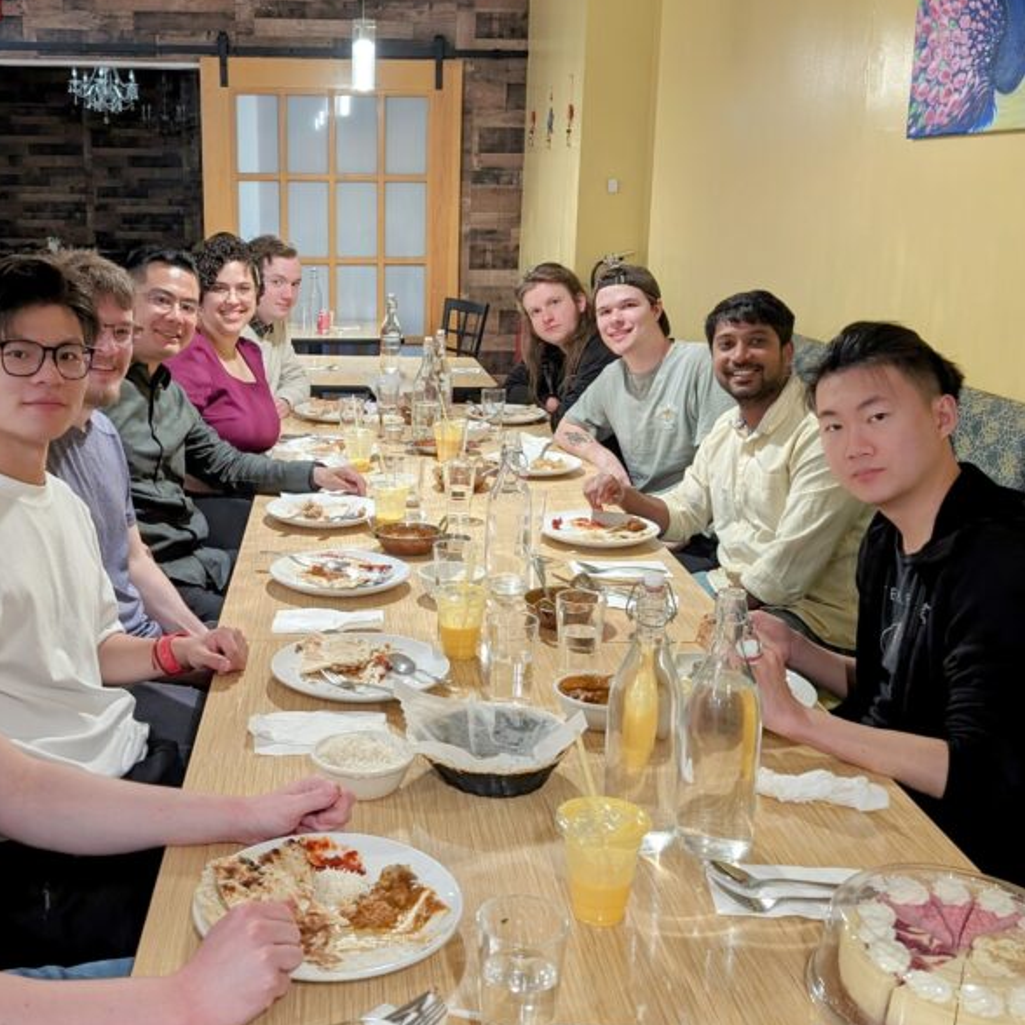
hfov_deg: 44.7
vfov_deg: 44.9
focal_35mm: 37
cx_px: 413
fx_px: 1240
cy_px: 505
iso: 422
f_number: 1.68
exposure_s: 1/24
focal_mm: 6.9
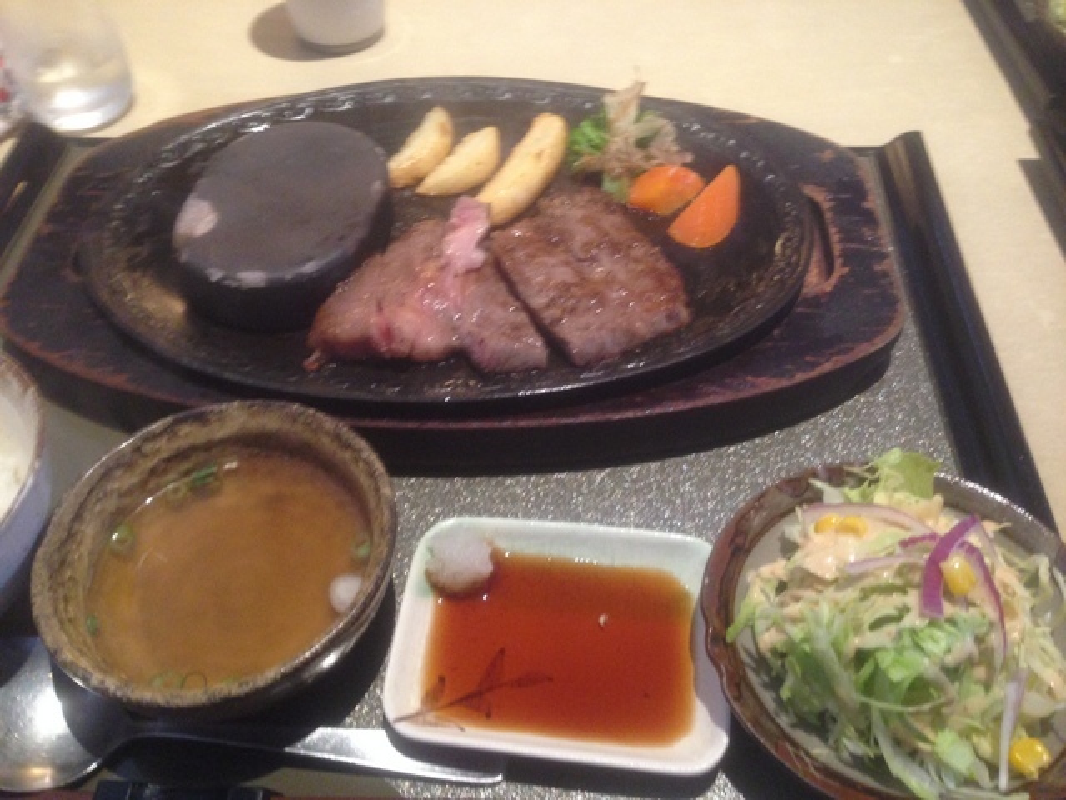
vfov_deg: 42.9
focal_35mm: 33
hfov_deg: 55.4
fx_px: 1016
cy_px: 400
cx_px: 533
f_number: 2.4
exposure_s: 1/20
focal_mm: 4.12
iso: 250
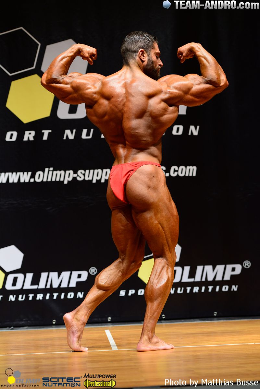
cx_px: 130
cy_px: 194
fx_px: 887
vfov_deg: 24.8
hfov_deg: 16.7
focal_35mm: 82
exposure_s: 1/160
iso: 1000
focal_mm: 82
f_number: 3.2
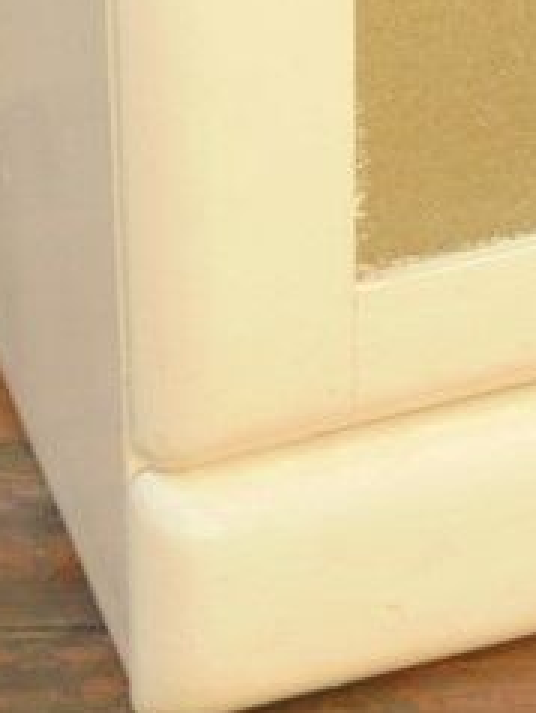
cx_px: 663
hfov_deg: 8.0
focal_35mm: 185
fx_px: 3813
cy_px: -395
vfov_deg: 10.3
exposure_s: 1/60
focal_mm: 8.9
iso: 100
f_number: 4.8
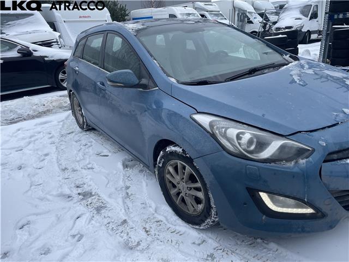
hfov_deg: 67.3
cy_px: 131
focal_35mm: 26
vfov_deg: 53.1
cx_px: 174
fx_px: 262
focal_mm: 4.2
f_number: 1.6
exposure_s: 1/475
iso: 32
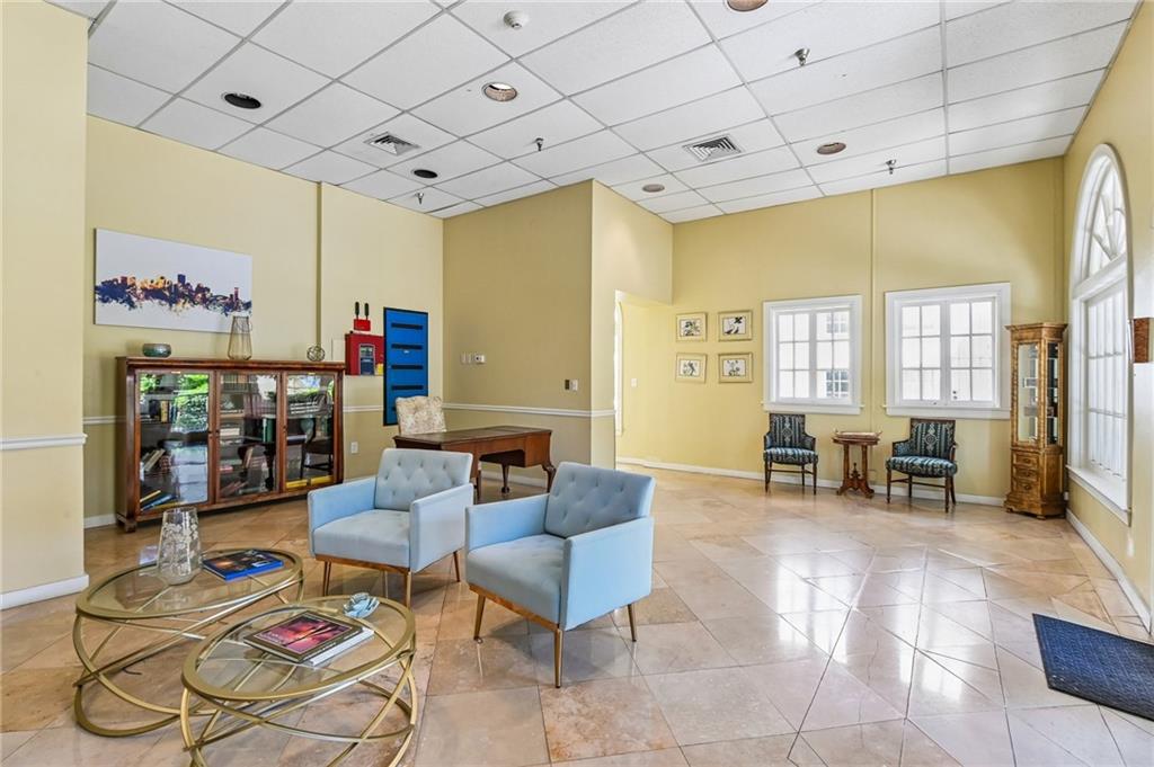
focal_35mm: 16
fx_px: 512
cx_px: 577
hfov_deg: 96.8
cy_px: 384
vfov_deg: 73.7
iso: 400
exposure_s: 1/8
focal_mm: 16
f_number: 11
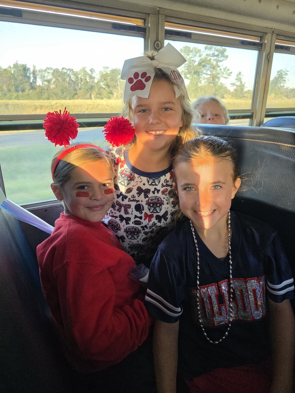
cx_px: 148
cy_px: 196
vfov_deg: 73.9
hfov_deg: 58.9
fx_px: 261
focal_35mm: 23
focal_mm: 6.3
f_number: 1.7
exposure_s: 1/120
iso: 250
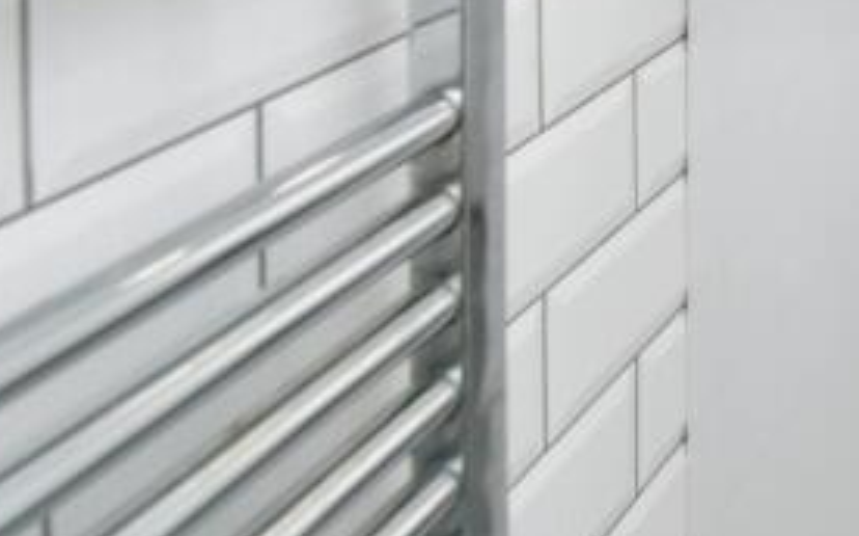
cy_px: -421
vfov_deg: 18.9
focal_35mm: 53
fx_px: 1240
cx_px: 1348
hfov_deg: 25.9
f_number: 5.6
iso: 400
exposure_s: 1/125
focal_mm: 14
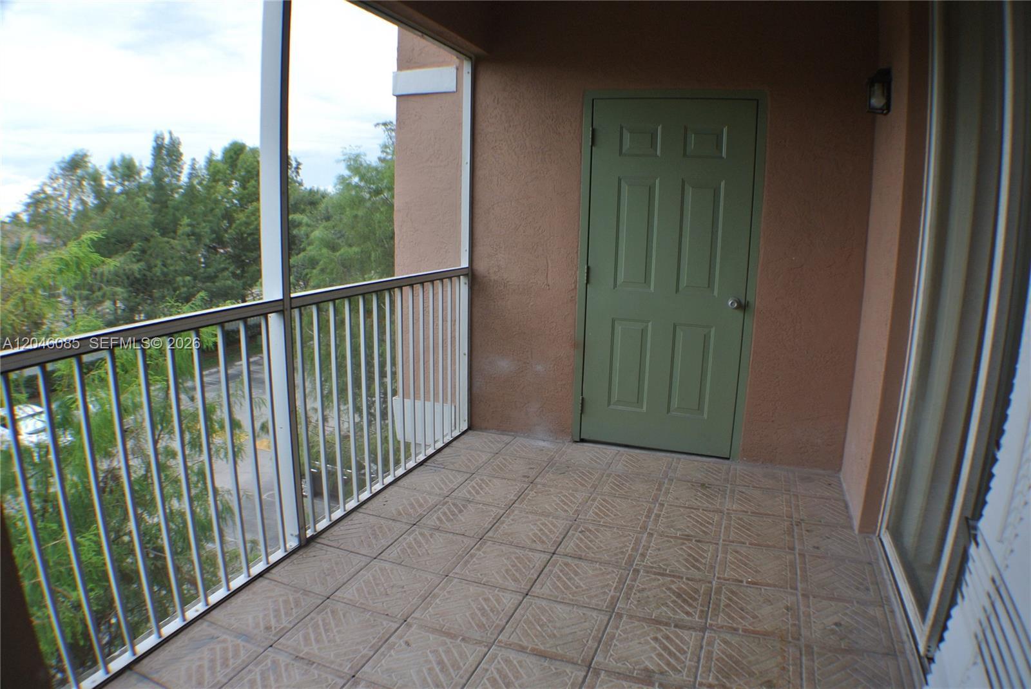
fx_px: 774
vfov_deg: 48.0
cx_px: 516
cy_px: 344
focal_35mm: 27
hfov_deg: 67.3
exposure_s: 1/100
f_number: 5
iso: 200
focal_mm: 10
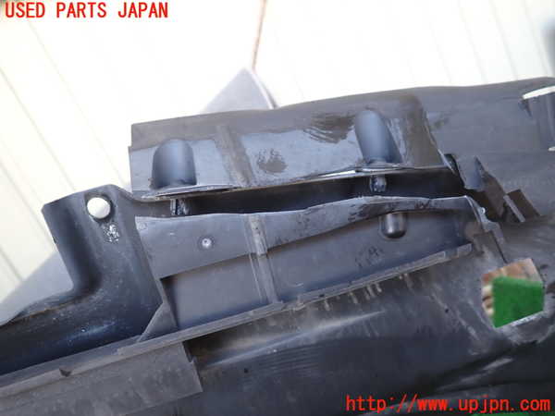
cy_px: 208
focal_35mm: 25
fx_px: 401
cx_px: 278
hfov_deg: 69.4
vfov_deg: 54.9
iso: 125
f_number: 2
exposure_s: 1/60
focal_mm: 4.5
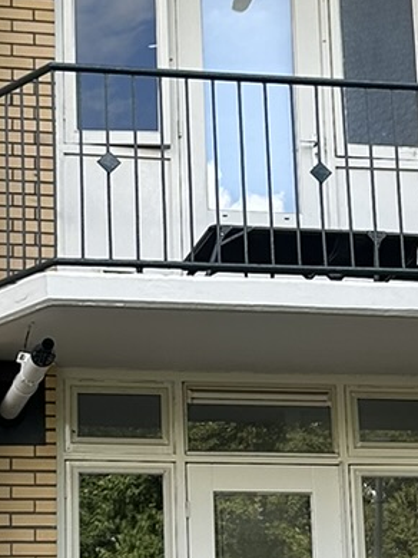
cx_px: 242
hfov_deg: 10.8
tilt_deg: +17.8
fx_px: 2205
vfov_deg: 14.4
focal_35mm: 137
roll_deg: +2.7
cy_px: 212
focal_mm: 5.7
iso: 50
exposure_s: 1/873
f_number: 1.5
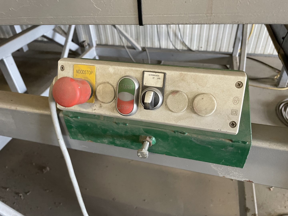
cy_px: 108
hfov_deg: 67.3
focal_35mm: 26
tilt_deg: -39.5
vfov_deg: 53.1
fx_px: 216
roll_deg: +5.5
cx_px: 144
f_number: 1.6
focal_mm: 4.2
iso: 400
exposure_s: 1/50
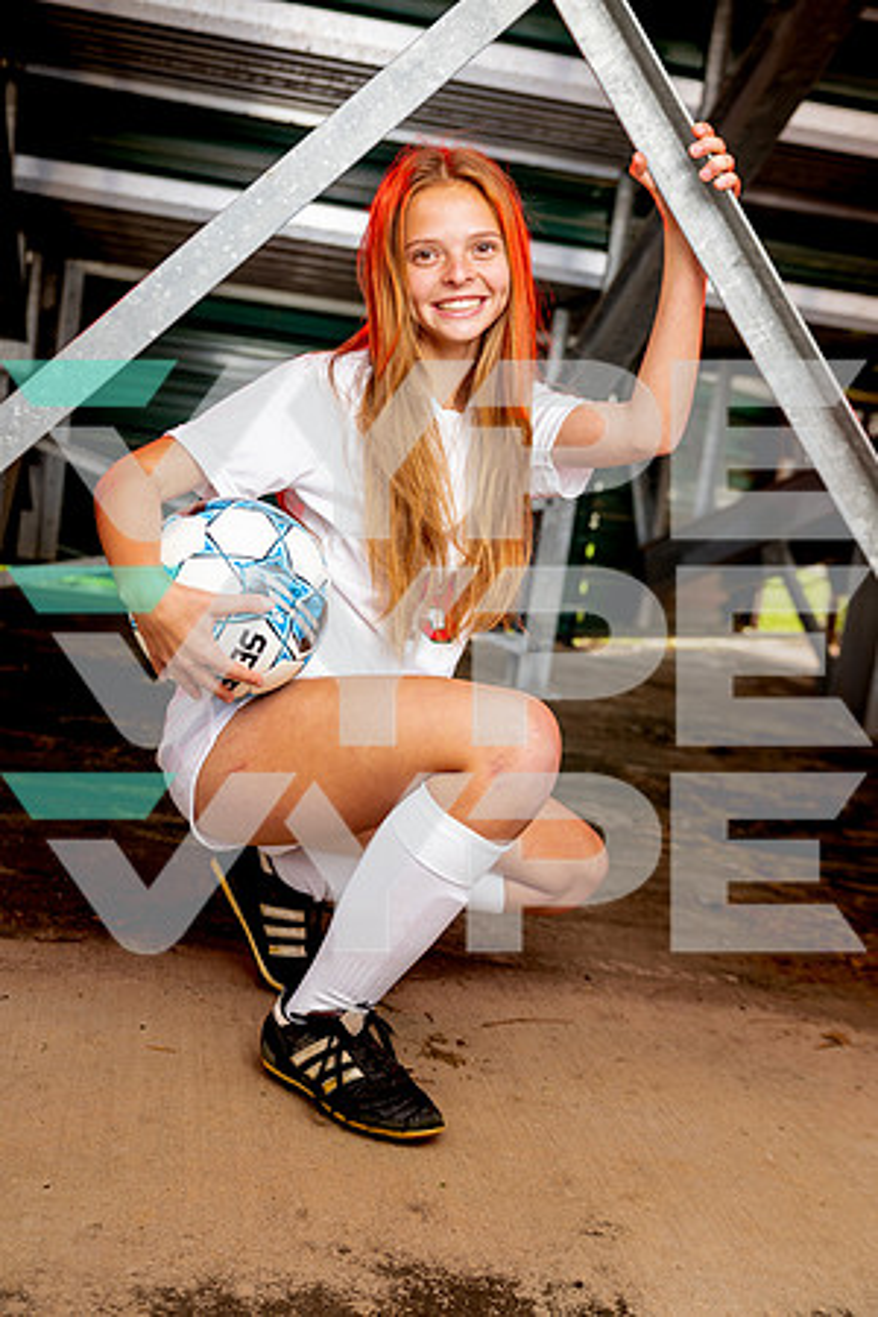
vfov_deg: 46.4
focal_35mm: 42
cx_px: 439
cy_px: 658
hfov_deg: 31.9
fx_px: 1536
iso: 100
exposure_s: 1/250
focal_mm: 42
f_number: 3.5
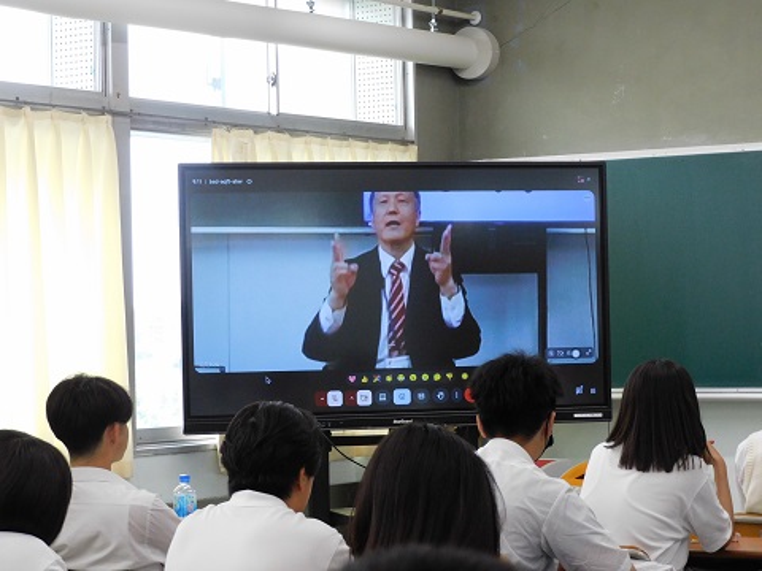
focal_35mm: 105
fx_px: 2311
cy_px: 286
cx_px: 381
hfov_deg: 18.7
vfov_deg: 14.1
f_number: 4.8
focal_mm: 18.8
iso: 400
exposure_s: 1/100
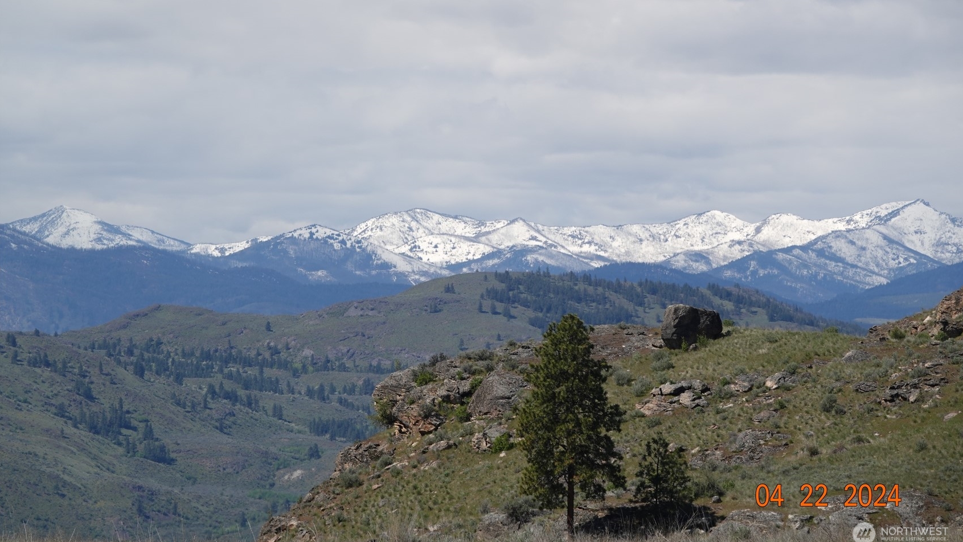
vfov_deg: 6.5
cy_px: 239
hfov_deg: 11.6
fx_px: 4749
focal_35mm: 186
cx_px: 482
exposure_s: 1/1000
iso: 100
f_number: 4.5
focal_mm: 64.84
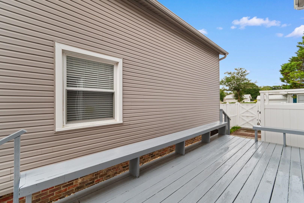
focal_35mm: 15
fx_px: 127
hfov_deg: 100.4
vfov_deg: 77.3
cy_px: 102
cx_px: 152
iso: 100
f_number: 4.5
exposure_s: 1/20
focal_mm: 10
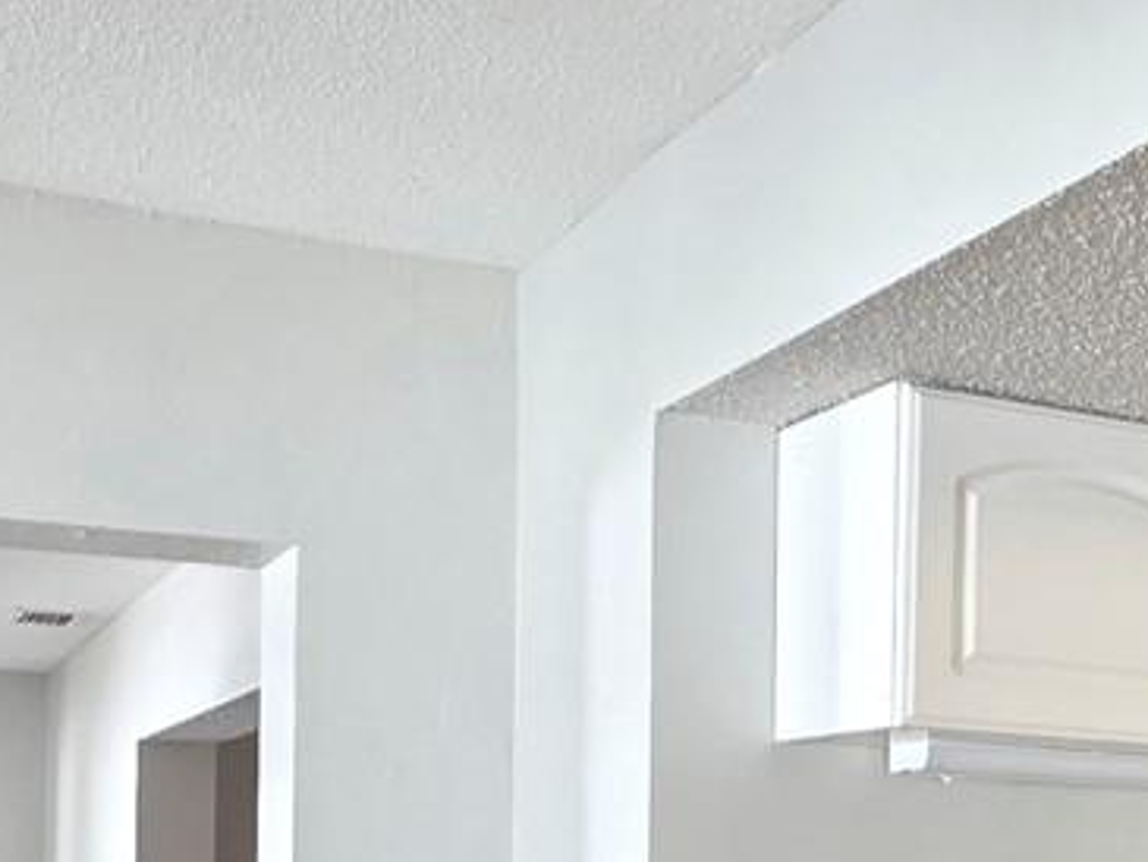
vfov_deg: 24.3
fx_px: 1891
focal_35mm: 57
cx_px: 940
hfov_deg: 32.7
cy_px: 903
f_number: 1.9
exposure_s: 1/120
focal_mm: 2.2
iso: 160
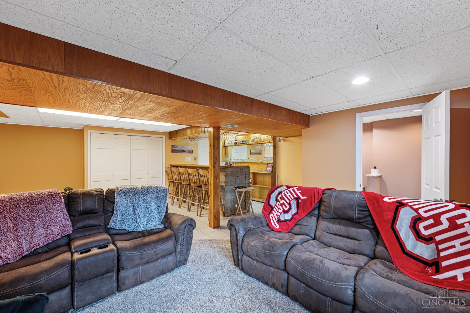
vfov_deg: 81.2
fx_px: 183
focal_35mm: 14
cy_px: 156
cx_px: 235
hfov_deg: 104.3
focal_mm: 14
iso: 220
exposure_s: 1/15
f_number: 10
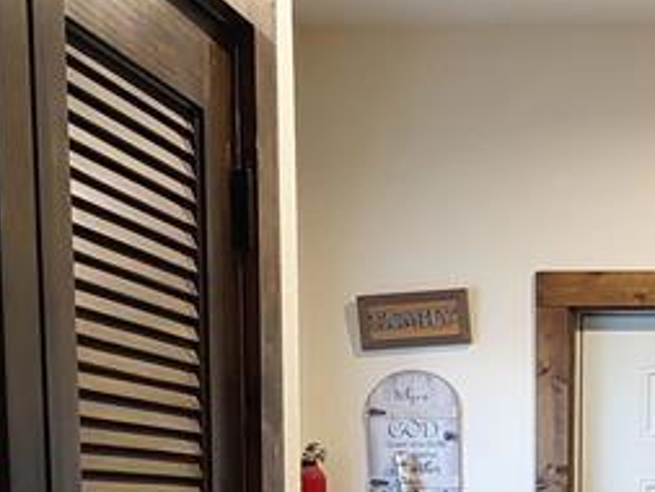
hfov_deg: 19.7
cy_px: 748
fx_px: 1836
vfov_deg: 14.2
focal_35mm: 97
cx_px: 634
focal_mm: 5.23
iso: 400
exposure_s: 1/60
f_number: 1.8
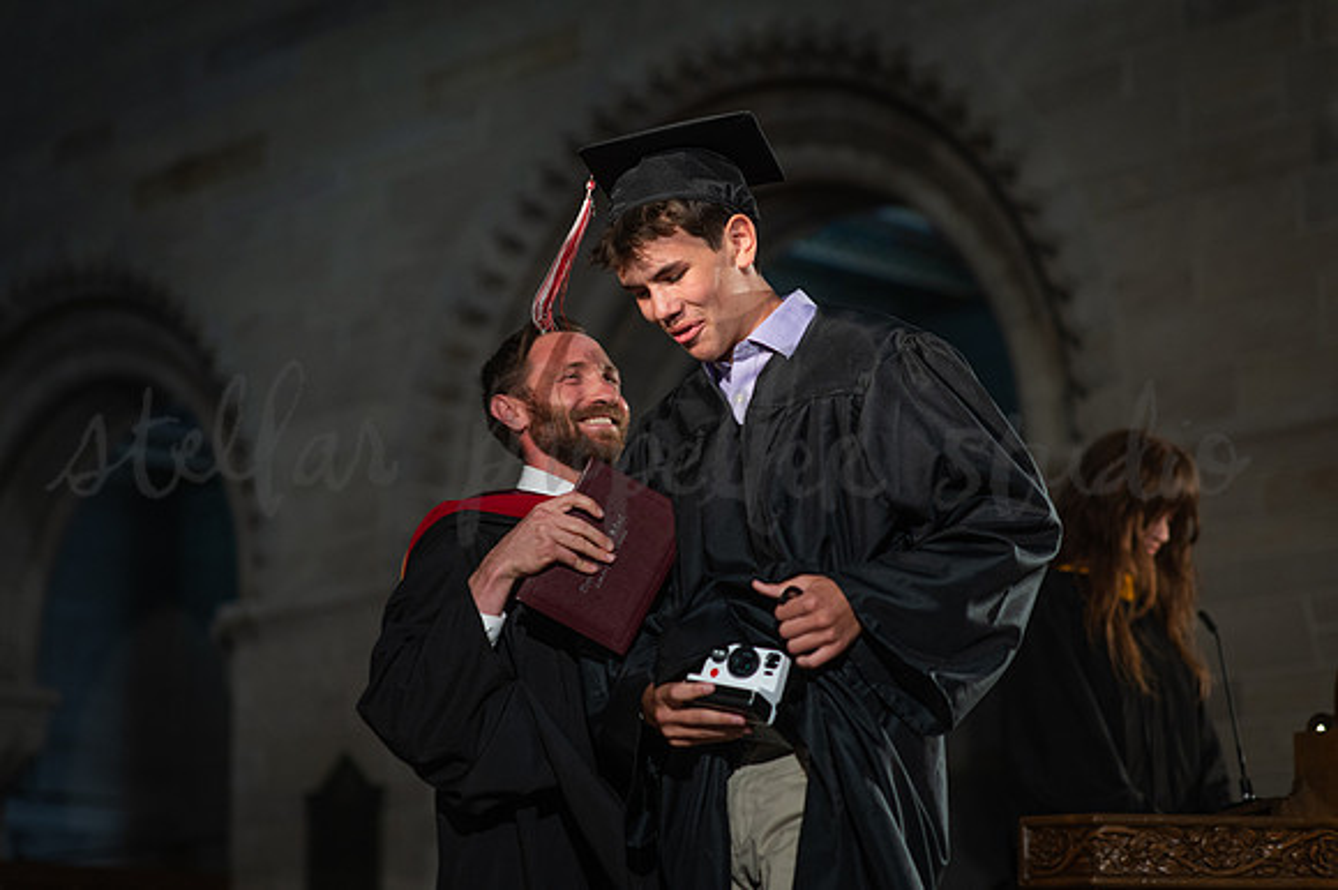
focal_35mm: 85
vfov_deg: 16.1
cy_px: 445
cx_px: 669
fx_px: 3157
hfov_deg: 23.9
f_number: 2.5
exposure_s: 1/320
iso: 1250
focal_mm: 85
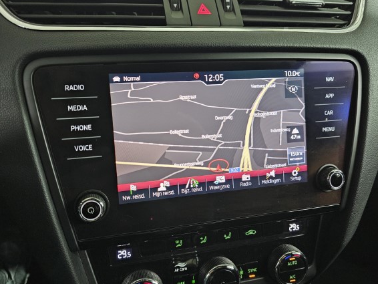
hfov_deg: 67.3
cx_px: 181
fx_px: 284
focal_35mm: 26
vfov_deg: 53.1
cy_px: 145
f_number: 1.7
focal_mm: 6.3
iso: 640
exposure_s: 1/50
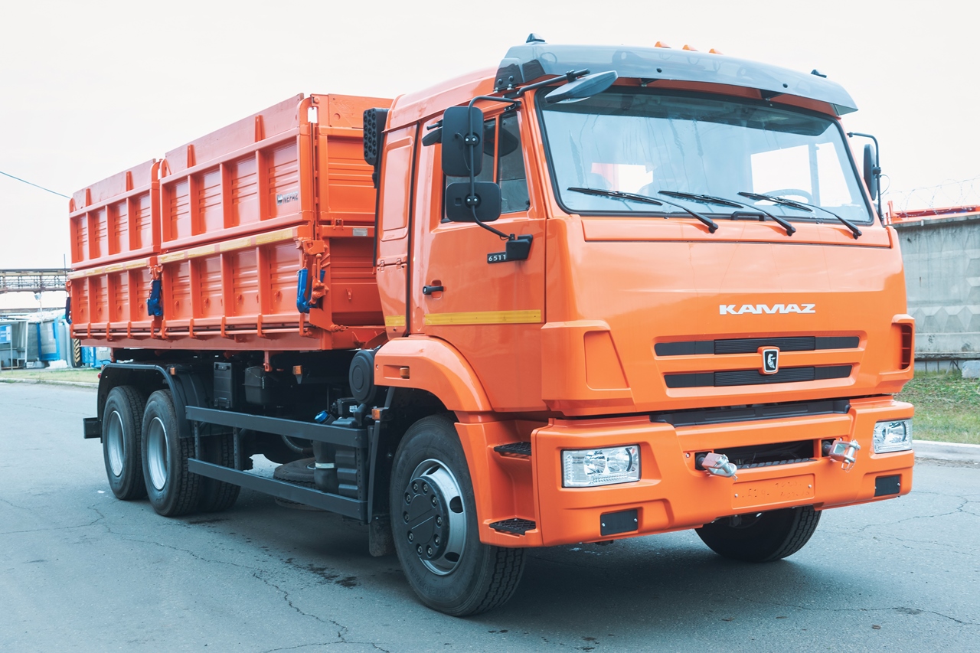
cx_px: 490
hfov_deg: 44.5
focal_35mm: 44
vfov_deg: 30.5
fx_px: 1198
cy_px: 326
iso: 400
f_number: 8
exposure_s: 4
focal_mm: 44
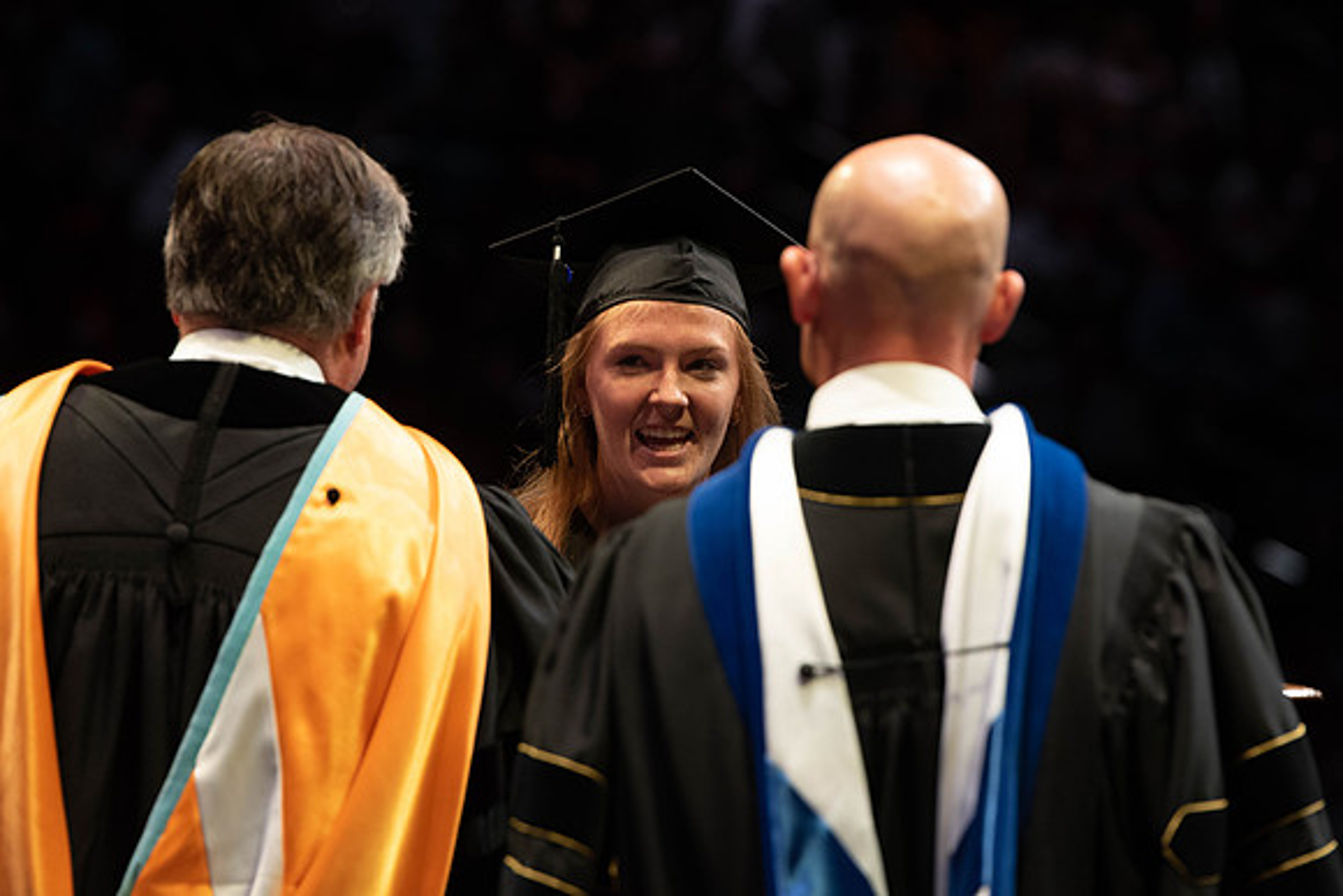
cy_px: 435
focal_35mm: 206
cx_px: 690
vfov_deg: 6.7
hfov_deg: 10.0
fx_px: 7672
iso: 1600
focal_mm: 200
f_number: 4.5
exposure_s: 1/320
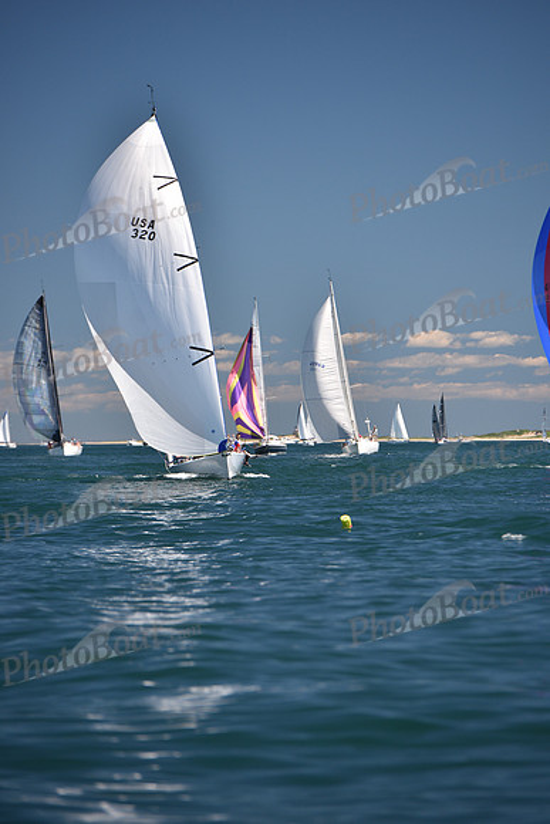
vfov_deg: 10.3
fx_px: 4580
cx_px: 275
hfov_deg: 6.9
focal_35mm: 200
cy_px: 412
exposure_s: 1/800
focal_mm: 200
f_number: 4.5
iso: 250
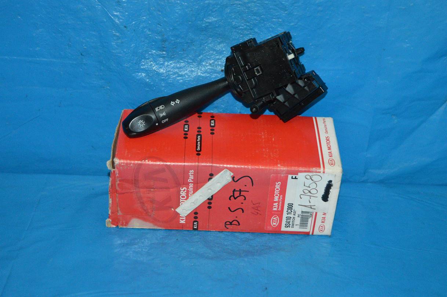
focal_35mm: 60
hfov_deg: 33.4
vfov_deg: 22.6
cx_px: 224
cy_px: 148
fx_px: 744
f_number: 5
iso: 3200
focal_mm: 40
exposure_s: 1/60
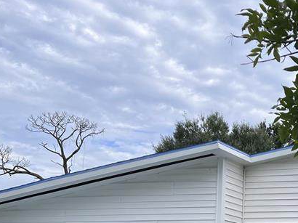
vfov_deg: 21.8
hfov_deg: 27.2
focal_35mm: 65
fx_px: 559
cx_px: 334
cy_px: 220
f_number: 1.5
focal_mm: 5.7
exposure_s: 1/2513
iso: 50
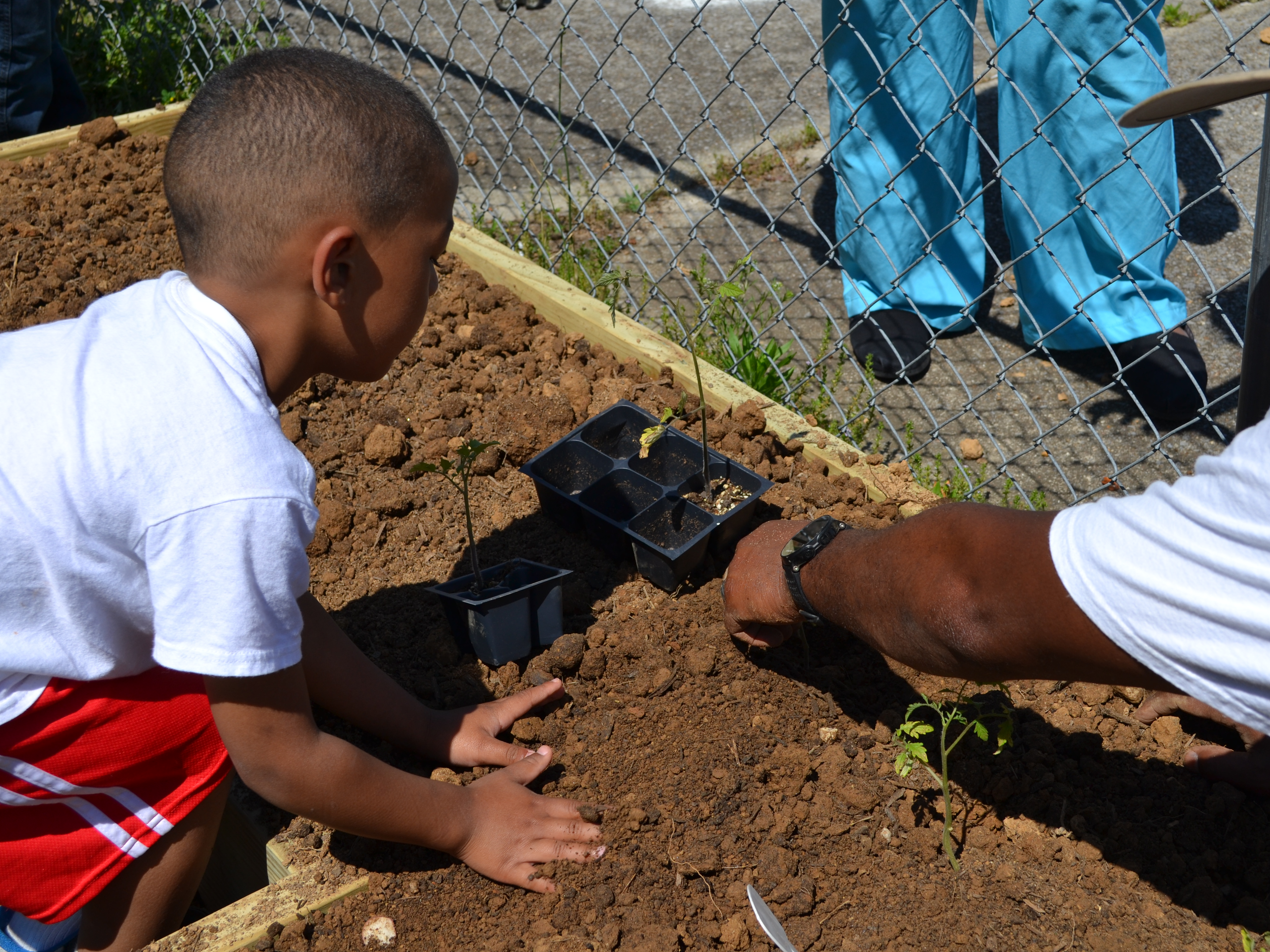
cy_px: 476
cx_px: 701
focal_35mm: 52
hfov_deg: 36.8
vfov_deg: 28.0
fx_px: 1908
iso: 100
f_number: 7.1
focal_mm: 32
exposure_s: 1/400
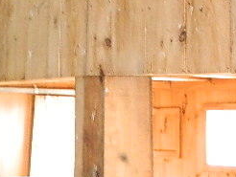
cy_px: -111
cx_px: 147
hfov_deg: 18.8
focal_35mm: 104
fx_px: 710
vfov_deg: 13.2
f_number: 3.1
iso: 400
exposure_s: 1/8
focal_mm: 4.5
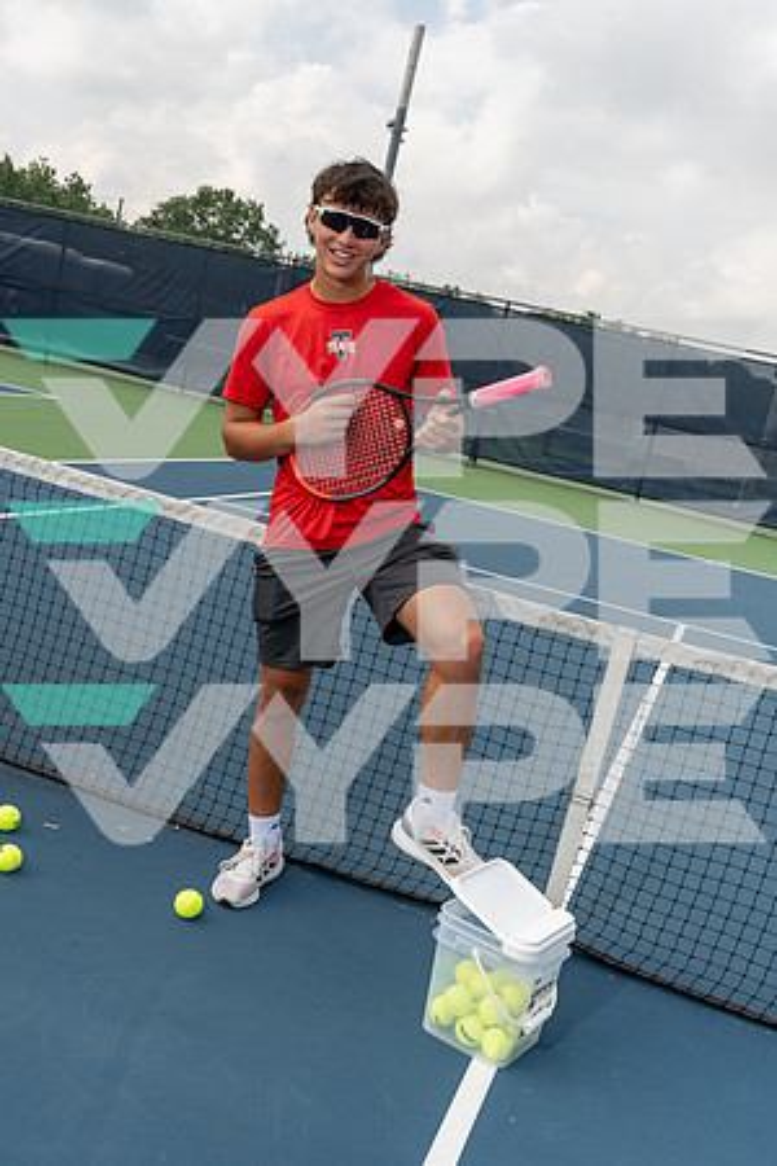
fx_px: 1165
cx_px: 388
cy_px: 583
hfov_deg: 36.9
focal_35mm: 36
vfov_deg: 53.1
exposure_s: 1/250
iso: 100
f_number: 8
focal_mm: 36
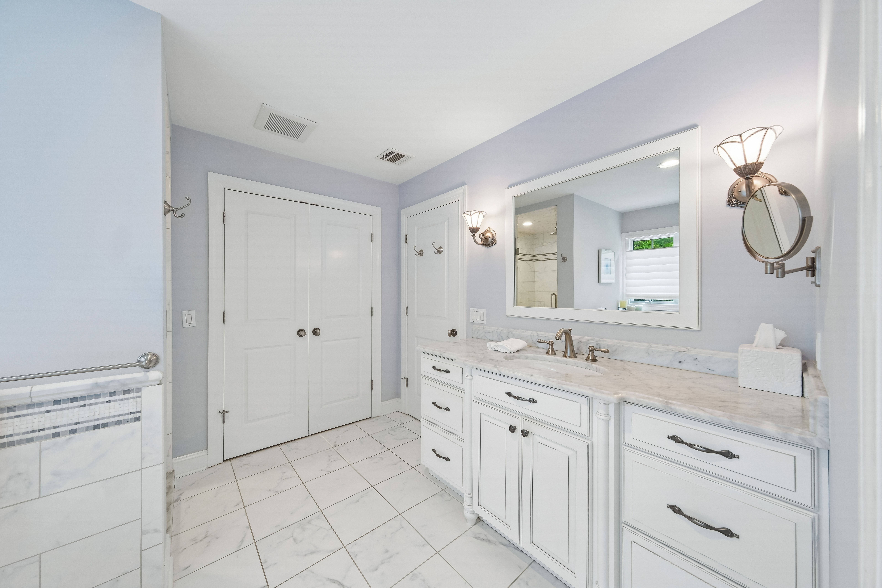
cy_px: 294
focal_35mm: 12
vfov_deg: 90.0
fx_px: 294
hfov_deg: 112.6
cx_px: 441
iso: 200
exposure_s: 1/9
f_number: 8
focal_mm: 8
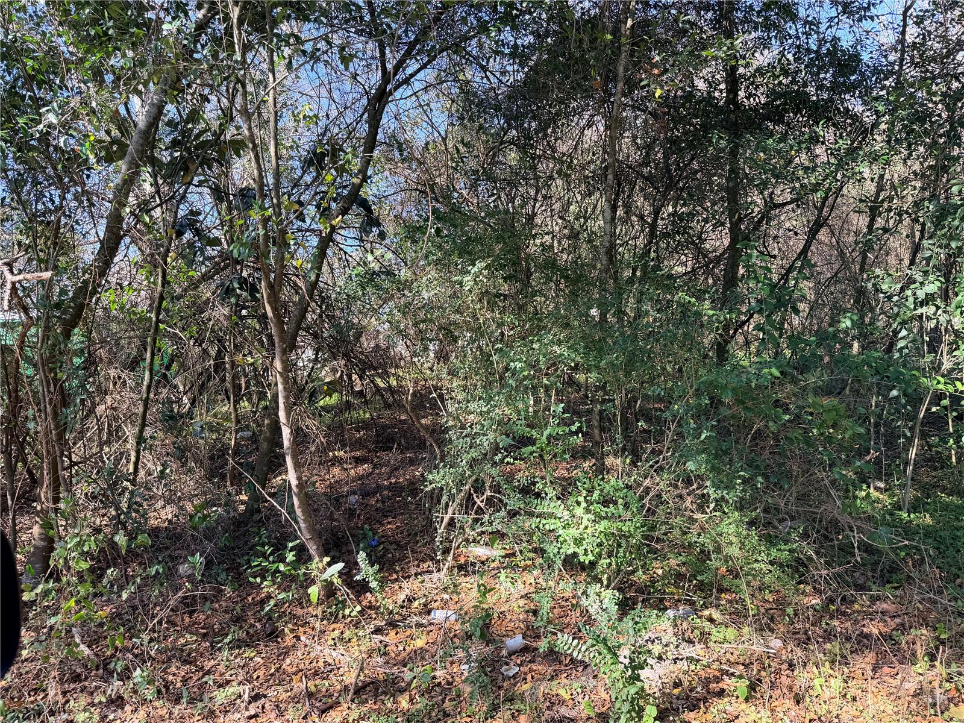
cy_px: 362
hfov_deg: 71.6
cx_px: 482
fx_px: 668
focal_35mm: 24
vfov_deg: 56.8
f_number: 1.78
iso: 80
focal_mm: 6.76
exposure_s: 1/367
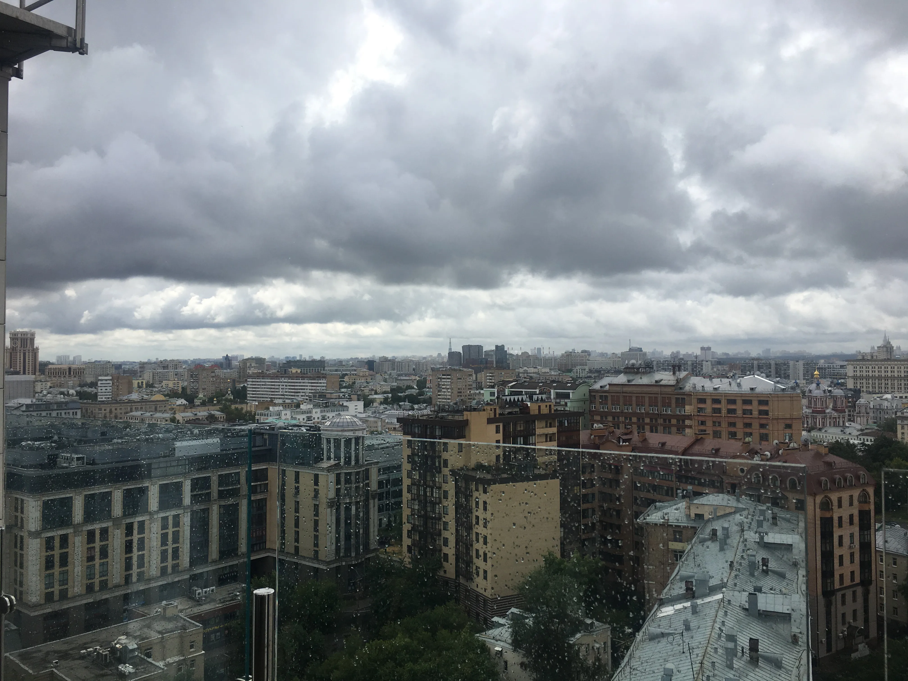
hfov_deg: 61.7
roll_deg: -0.1
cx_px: 454
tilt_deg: +1.3
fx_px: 761
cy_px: 340
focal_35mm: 29
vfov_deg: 48.2
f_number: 2.2
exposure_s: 1/2198
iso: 25
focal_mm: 4.15
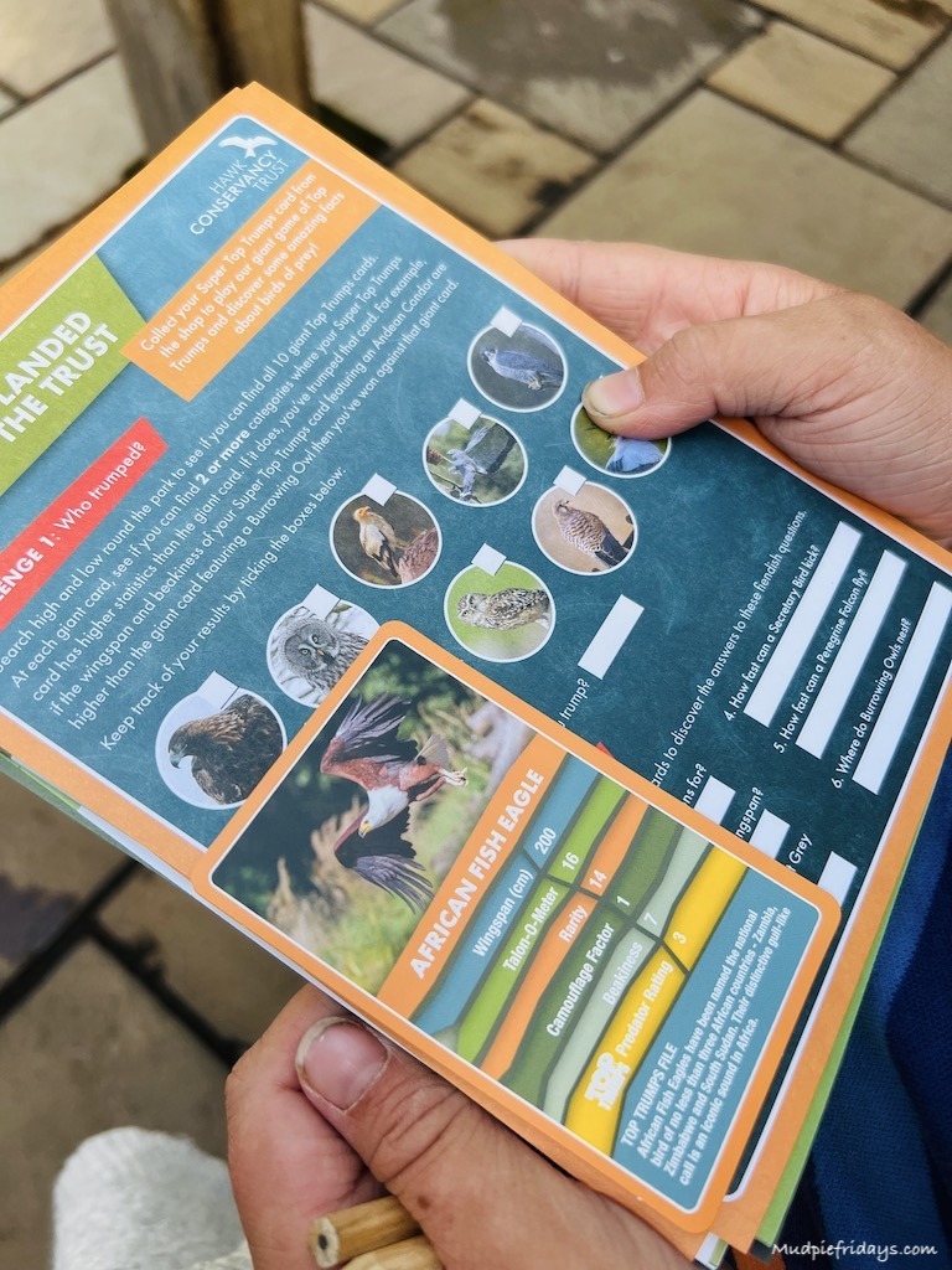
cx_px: 476
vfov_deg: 67.3
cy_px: 635
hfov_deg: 53.1
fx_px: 953
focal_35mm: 26
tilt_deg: -61.5
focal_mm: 5.7
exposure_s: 1/518
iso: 50
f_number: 1.5
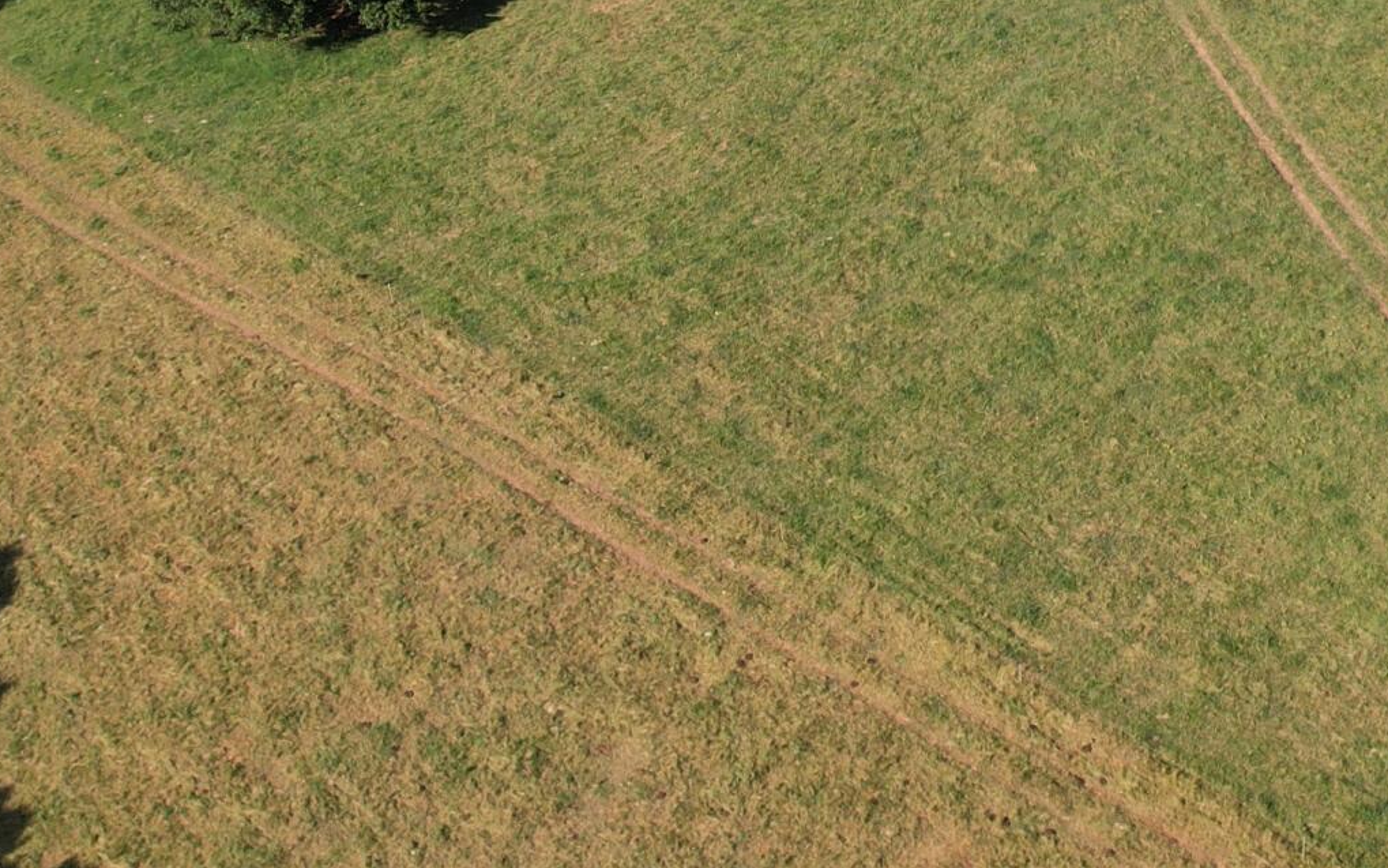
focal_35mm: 66
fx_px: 2497
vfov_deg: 18.3
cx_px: 1031
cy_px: -275
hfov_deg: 30.6
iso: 100
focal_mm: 8.38
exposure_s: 1/180
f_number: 2.8
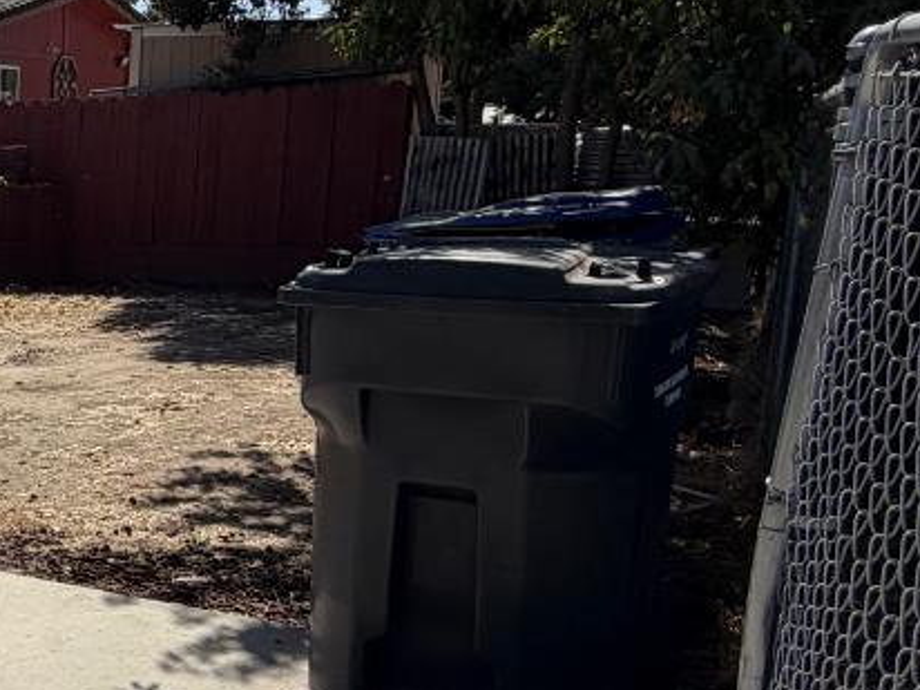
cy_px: 387
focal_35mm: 51
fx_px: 1355
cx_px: -371
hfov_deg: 28.3
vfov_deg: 28.5
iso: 20
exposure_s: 1/1105
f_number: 2.2
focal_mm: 2.22
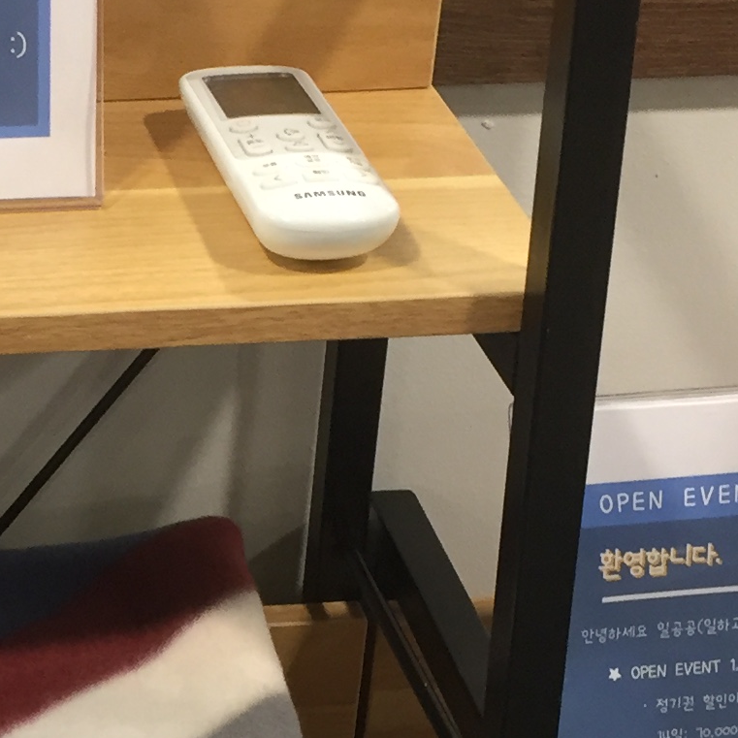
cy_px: 650
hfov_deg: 15.5
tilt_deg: -33.4
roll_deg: -2.4
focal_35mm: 110
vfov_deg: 15.7
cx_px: -48
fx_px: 2653
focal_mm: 4.15
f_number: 2.2
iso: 80
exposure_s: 1/30
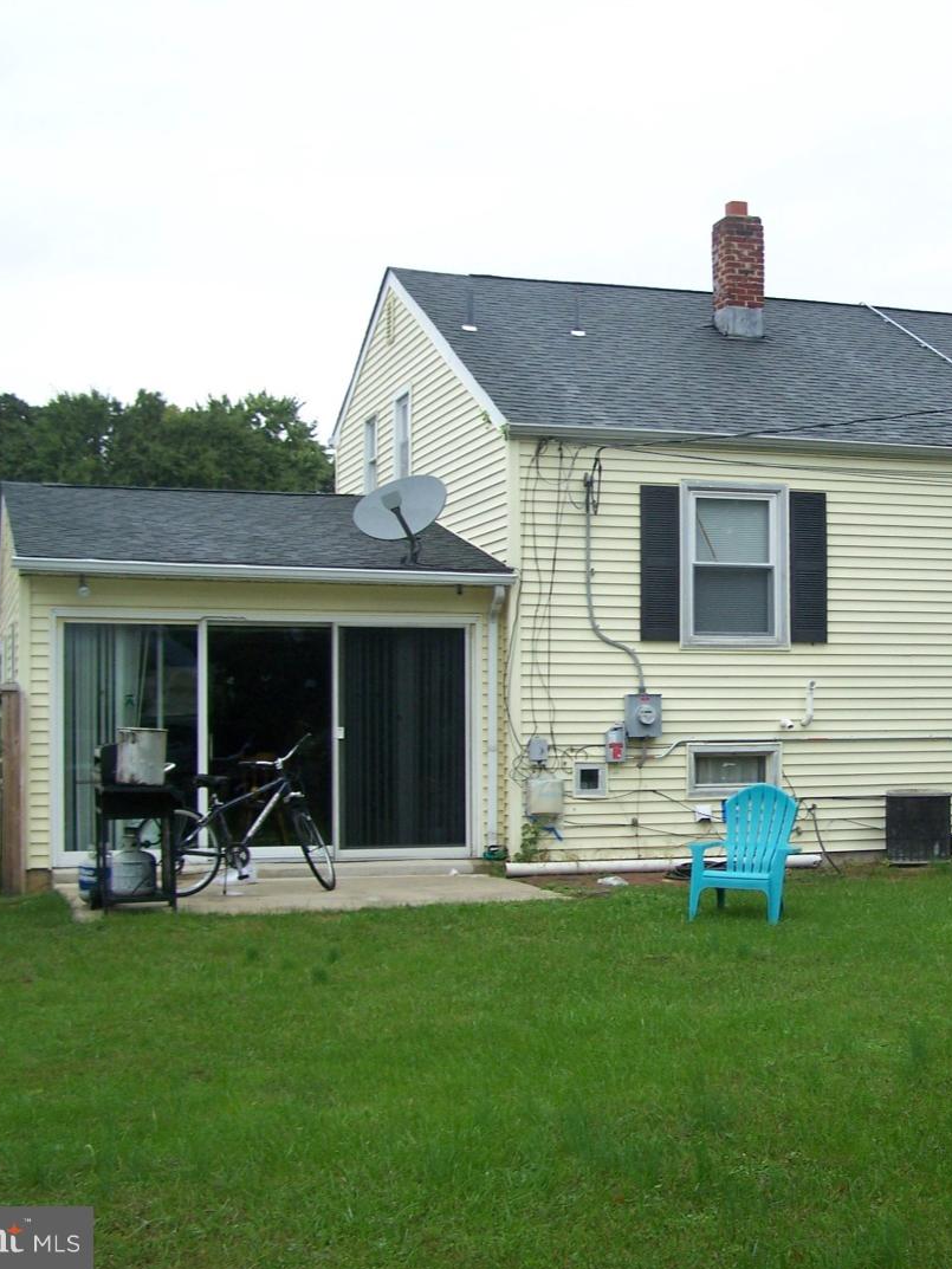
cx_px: 738
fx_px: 1870
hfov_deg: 28.1
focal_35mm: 51
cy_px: 636
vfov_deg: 37.5
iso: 80
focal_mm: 6.3
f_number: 2.8
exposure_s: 1/200
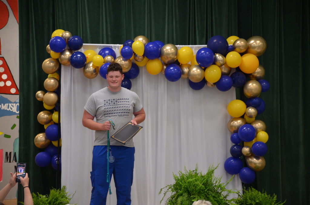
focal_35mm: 142
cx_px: 155
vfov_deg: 9.6
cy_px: 102
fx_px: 1224
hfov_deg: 14.4
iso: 900
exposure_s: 1/30
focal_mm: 95
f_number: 5.3
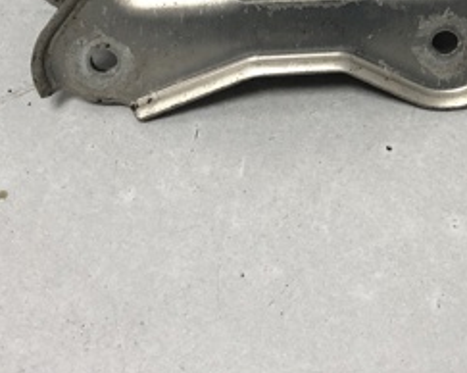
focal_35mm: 72
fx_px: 994
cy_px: -63
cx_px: 302
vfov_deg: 20.0
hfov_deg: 26.3
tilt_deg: -52.7
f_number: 1.8
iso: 40
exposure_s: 1/33
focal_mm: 4
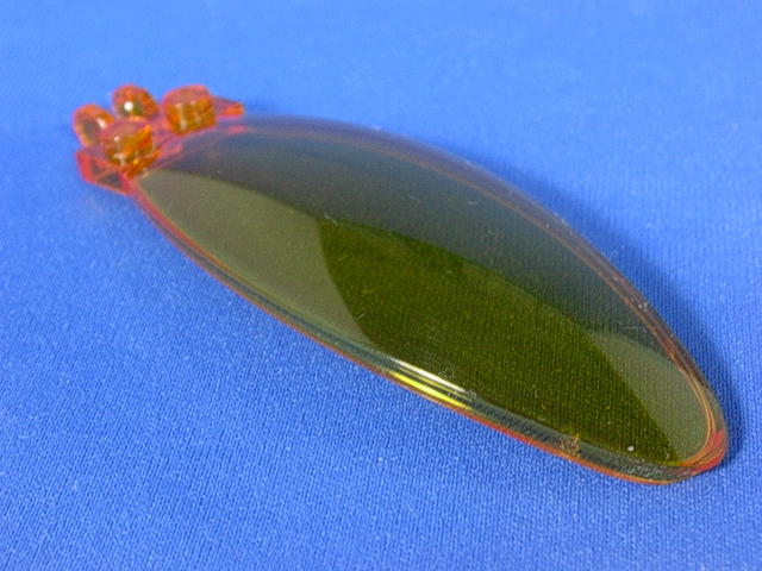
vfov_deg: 19.6
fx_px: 1651
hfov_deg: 26.0
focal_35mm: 75
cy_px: 286
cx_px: 381
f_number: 3.8
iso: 109
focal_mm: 11.3
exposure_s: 1/4
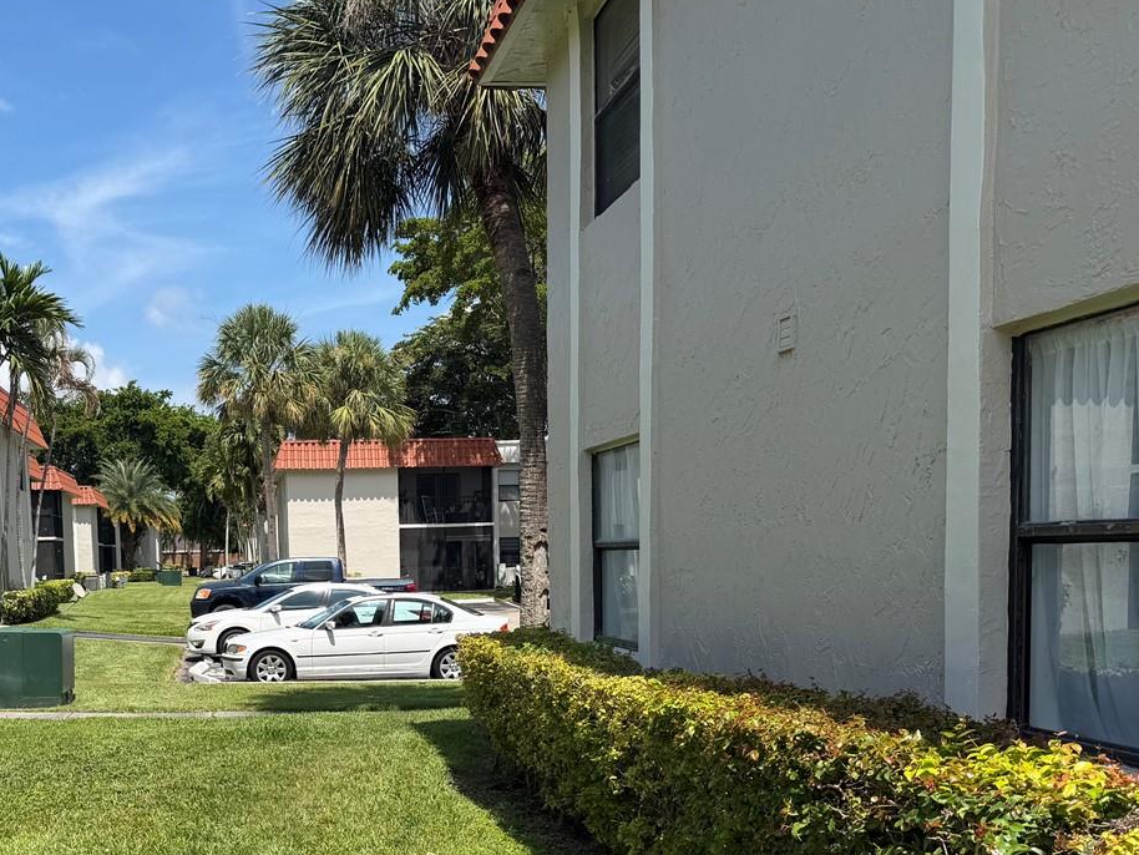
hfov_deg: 44.0
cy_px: 657
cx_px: 355
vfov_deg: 33.6
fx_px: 1382
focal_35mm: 42
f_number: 1.78
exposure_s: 1/3953
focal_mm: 6.76
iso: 80
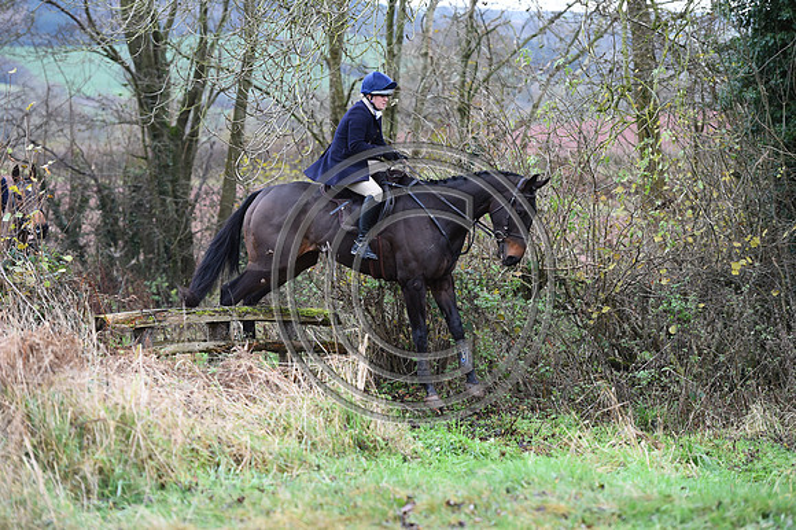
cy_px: 265
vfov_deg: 11.2
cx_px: 398
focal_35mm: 122
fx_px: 2696
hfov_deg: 16.8
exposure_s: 1/1000
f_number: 3.5
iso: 1400
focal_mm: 122
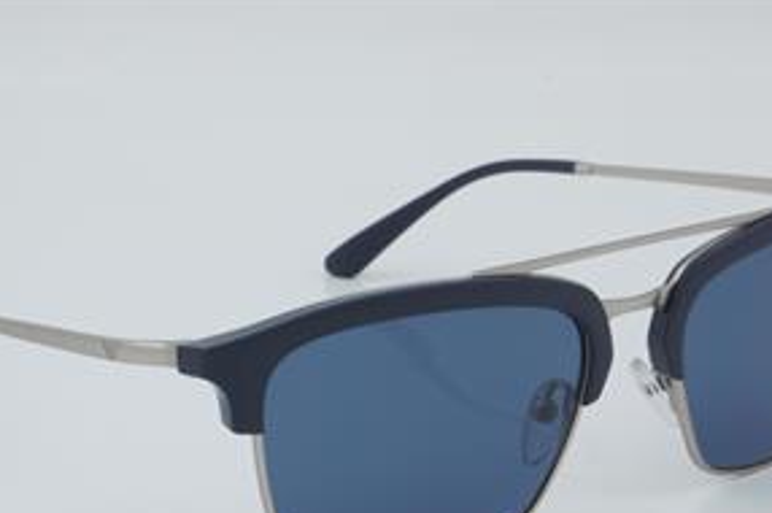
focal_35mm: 105
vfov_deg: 13.0
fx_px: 2249
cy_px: 348
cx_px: 386
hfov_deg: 19.5
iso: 100
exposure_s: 1/4
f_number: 32
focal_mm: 50
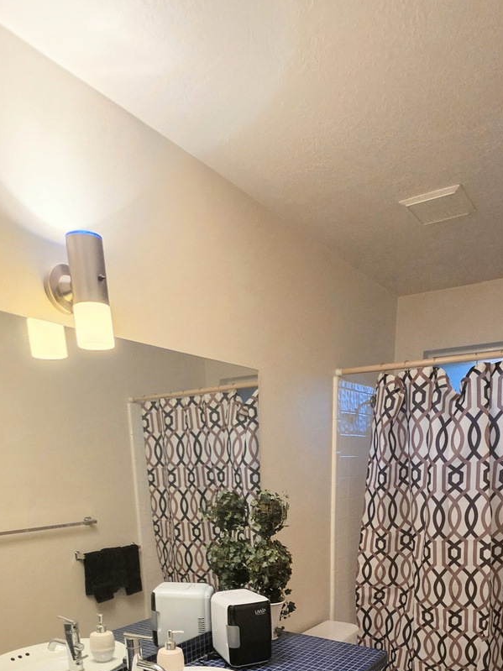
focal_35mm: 25
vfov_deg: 58.3
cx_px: 265
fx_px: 484
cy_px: 616
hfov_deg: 54.8
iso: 640
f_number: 1.9
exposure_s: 1/60
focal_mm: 2.2
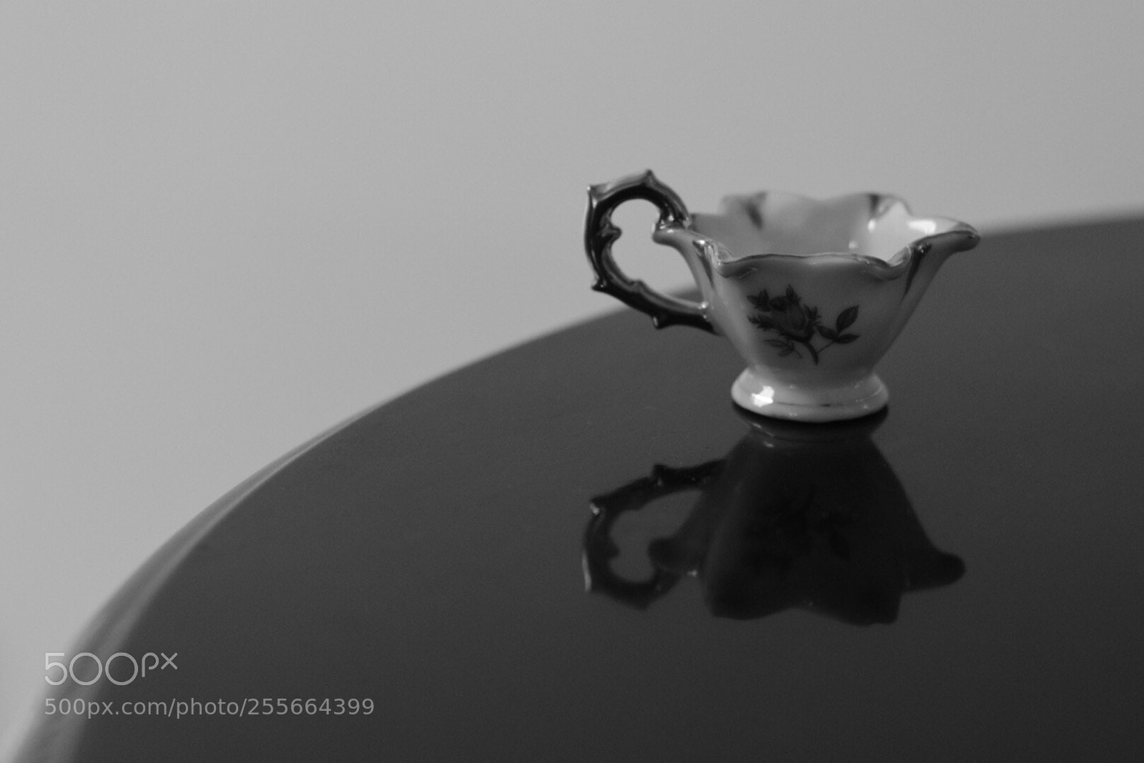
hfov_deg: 27.0
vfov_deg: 18.2
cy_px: 382
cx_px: 572
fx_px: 2383
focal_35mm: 75
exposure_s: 1/100
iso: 1600
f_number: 3.2
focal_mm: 50
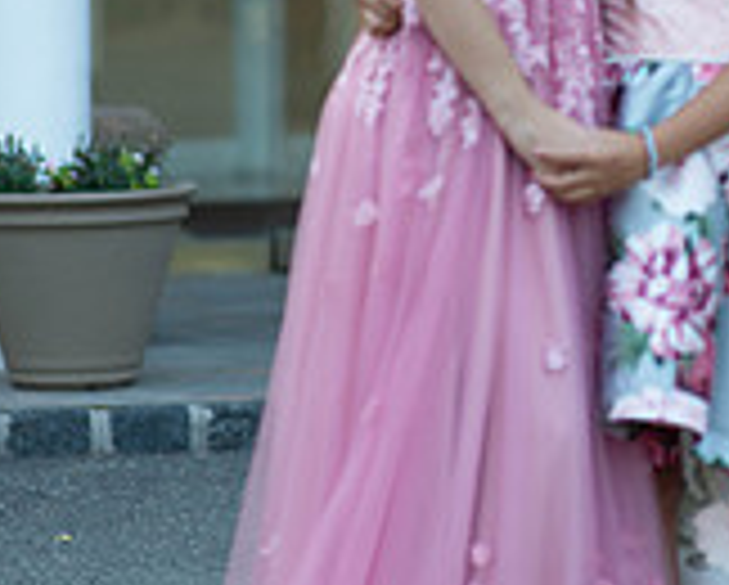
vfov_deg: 7.0
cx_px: 601
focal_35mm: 221
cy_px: 122
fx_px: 4774
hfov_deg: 8.7
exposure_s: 1/800
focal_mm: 85
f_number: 2
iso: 250
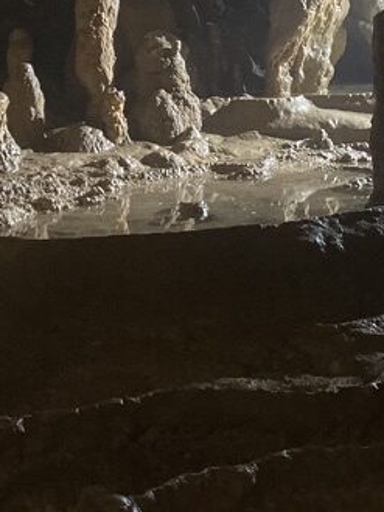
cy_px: 14
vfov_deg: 23.2
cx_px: 232
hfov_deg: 18.2
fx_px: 1197
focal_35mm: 81
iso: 800
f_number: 1.8
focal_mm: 4.25
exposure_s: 1/30
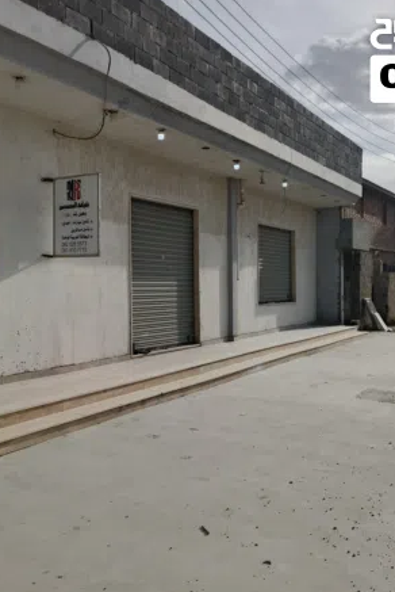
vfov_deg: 54.4
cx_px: 166
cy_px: 298
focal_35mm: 35
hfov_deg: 37.8
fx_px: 575
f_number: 1.8
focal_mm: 5.56
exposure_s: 1/1536
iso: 52
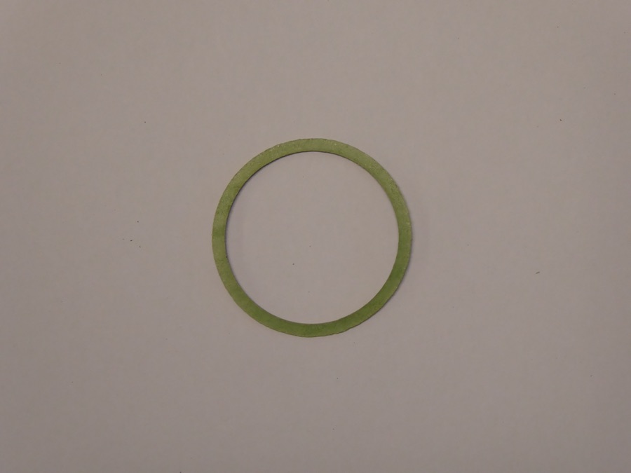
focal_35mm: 107
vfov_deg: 13.8
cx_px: 316
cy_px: 236
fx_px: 1950
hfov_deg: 18.4
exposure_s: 1/60
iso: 400
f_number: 5
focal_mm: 17.5
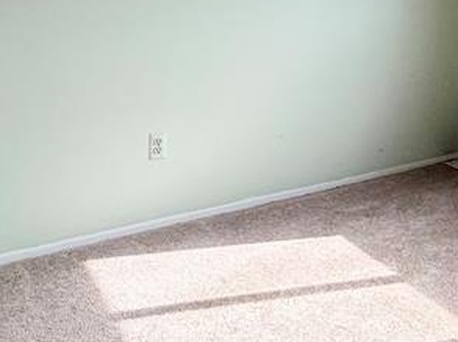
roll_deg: -4.2
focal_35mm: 49
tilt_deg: -6.1
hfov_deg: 33.2
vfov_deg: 28.4
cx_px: 524
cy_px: 33
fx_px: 648
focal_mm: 2.22
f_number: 2.2
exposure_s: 1/150
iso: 64
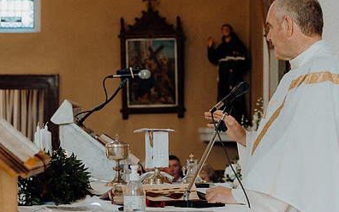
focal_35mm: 121
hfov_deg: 17.2
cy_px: 116
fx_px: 1117
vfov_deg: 10.8
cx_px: 197
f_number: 3.5
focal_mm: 54
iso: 1000
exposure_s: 1/200
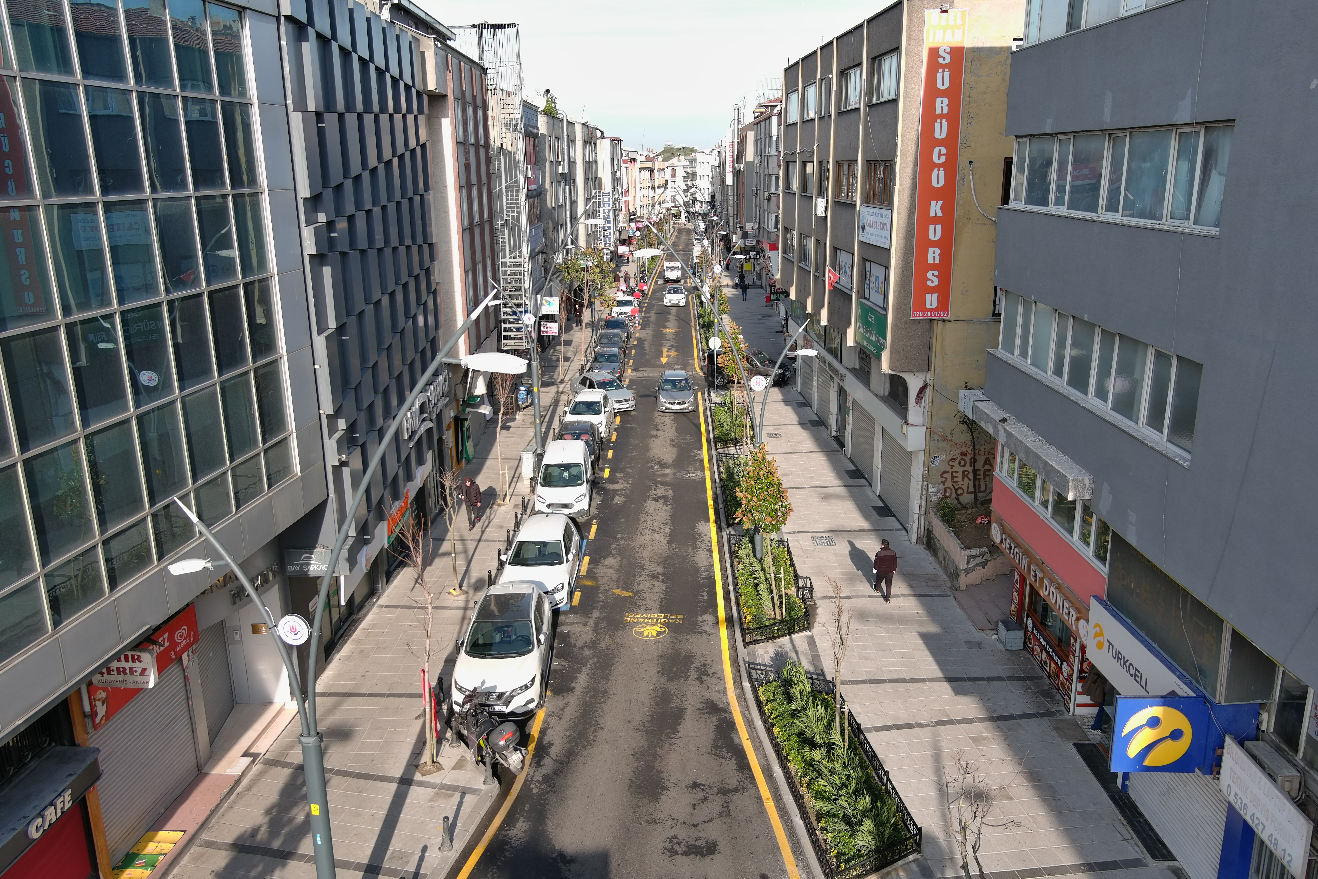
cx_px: 659
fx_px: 1062
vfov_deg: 45.0
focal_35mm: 29
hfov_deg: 63.7
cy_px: 440
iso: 100
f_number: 2.8
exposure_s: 1/500
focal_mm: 10.57
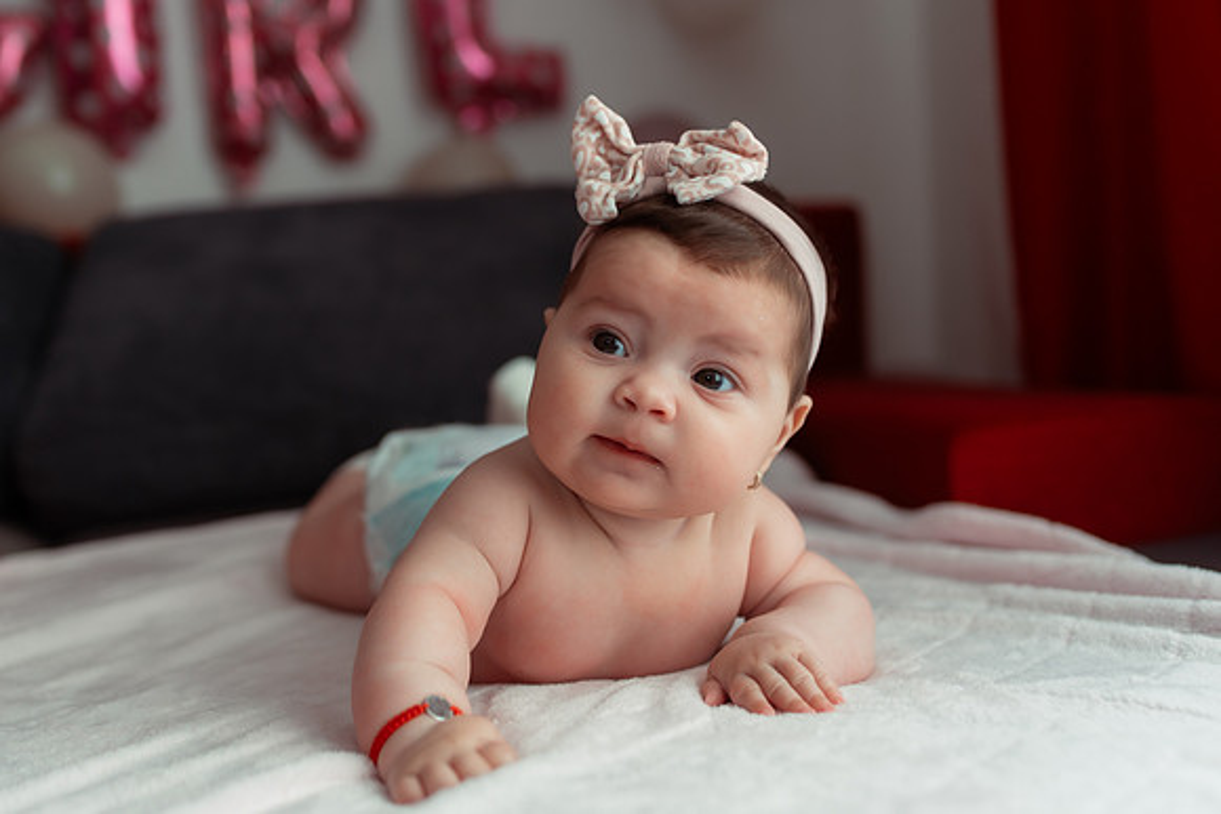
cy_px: 389
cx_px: 583
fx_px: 1241
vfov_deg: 36.3
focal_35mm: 37
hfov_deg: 52.4
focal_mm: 35
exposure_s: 1/250
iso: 800
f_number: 2.5
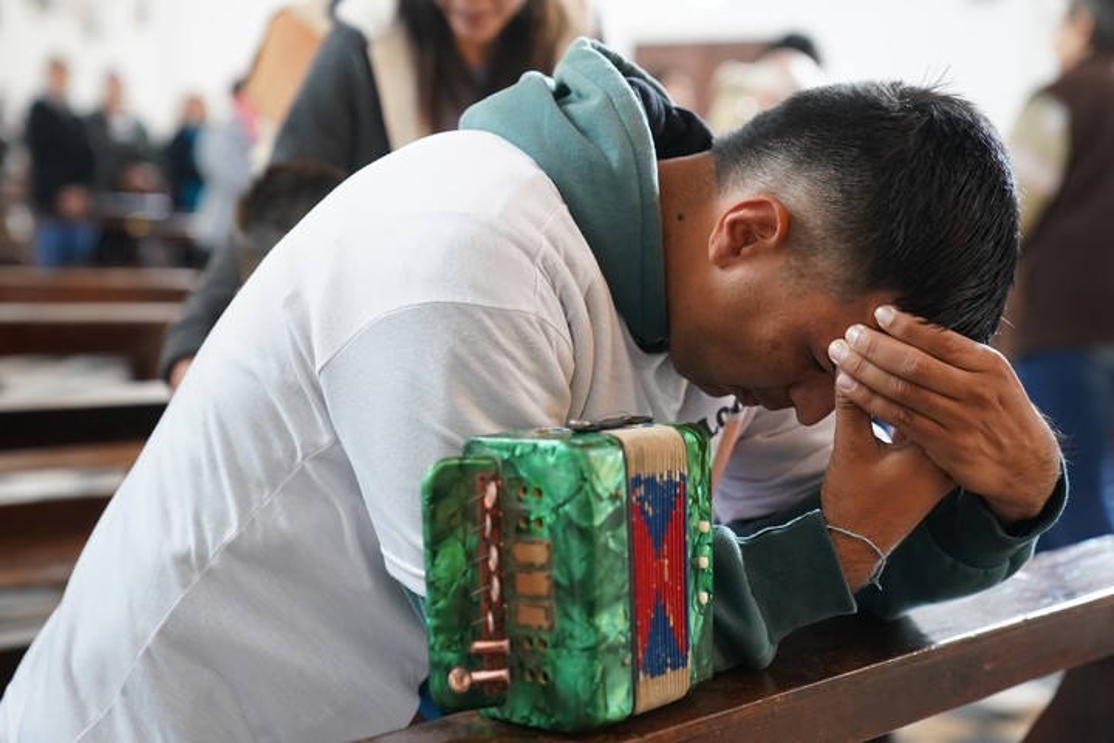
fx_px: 1887
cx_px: 557
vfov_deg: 22.3
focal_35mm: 61
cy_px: 372
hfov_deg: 32.9
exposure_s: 1/100
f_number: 2.8
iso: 3200
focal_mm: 61
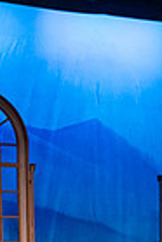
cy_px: 302
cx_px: 453
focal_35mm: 242
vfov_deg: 8.4
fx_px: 1629
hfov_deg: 5.4
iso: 2500
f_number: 3.5
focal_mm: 58
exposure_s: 1/160
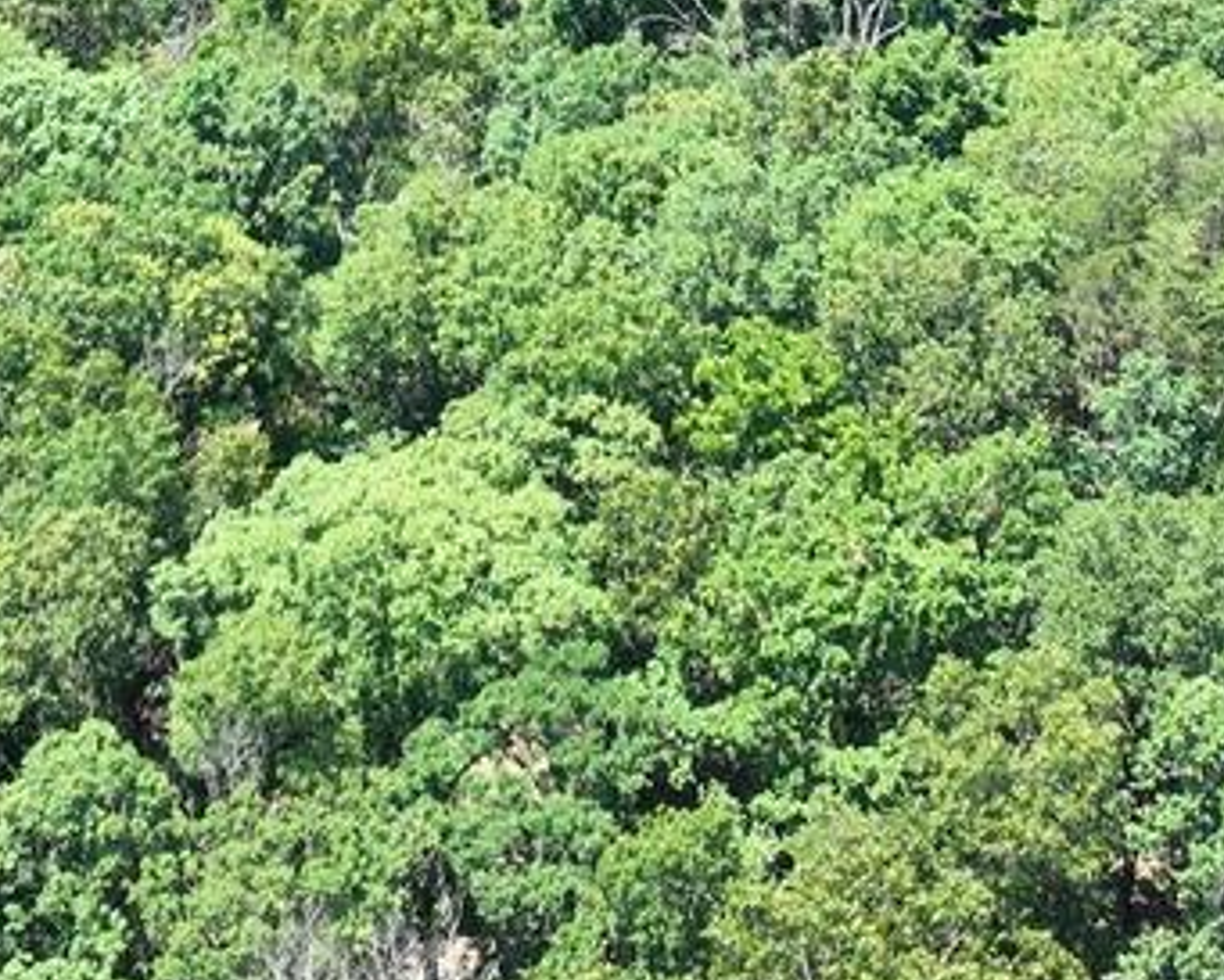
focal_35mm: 99
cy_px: -486
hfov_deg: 19.3
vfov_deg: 14.5
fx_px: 3587
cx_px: 370
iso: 360
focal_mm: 12.29
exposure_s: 1/1250
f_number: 2.8
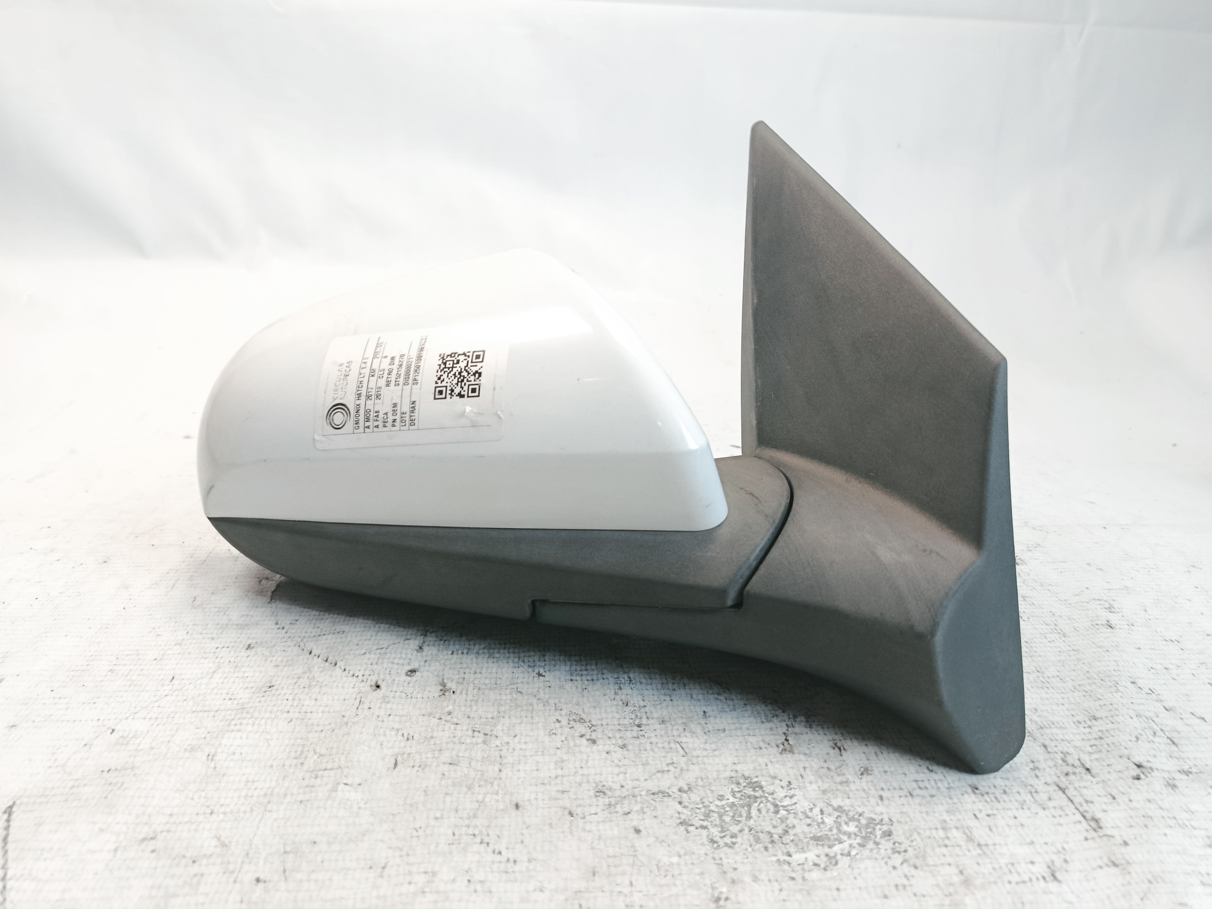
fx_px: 840
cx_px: 606
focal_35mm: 24
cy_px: 454
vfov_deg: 56.8
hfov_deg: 71.6
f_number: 1.7
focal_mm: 5.24
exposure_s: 1/120
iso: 497
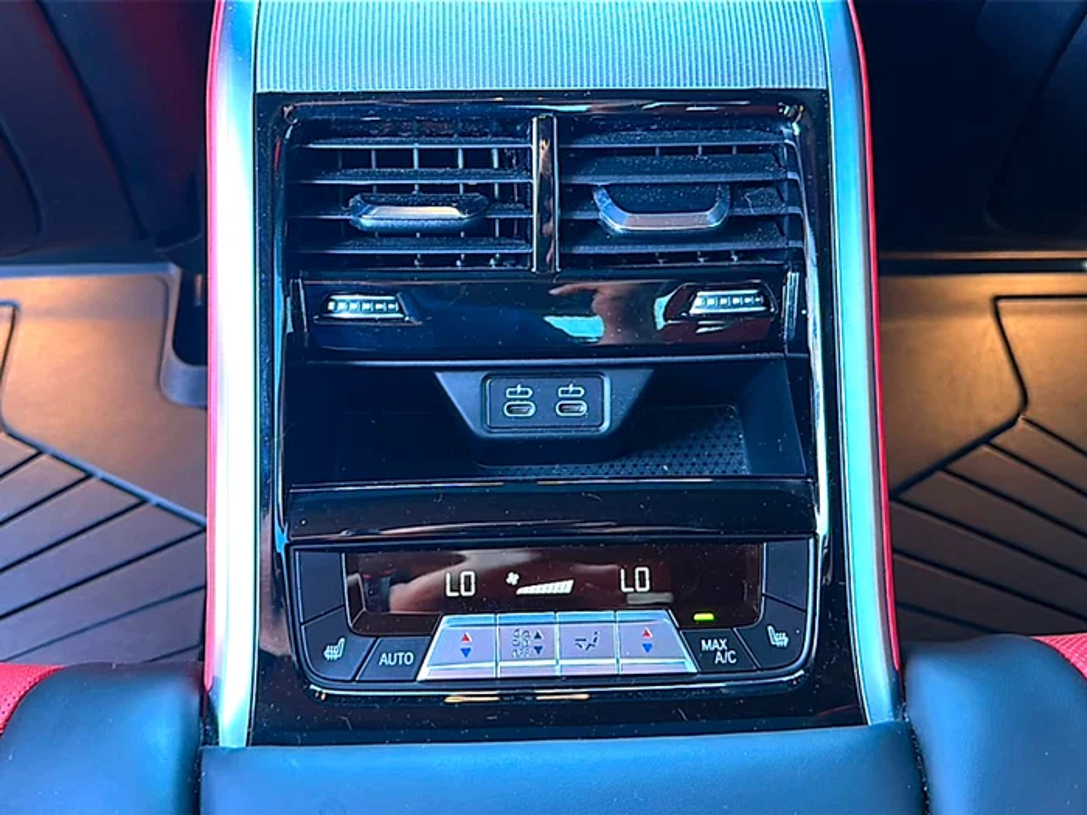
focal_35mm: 30
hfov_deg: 60.0
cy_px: 408
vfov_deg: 46.8
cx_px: 544
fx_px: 942
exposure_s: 1/41
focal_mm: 6.86
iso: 400
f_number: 1.78
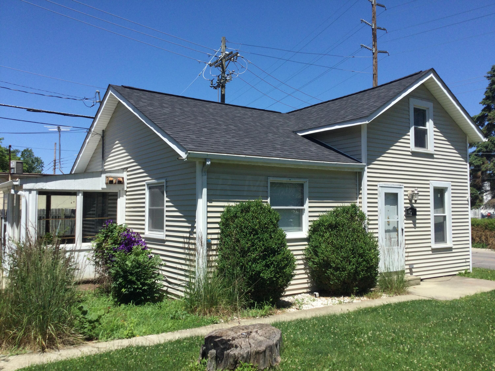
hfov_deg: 58.4
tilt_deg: +3.6
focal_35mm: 31
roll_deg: -0.2
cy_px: 186
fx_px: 443
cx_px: 248
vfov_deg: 45.4
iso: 25
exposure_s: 1/1481
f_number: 2.4
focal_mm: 3.3
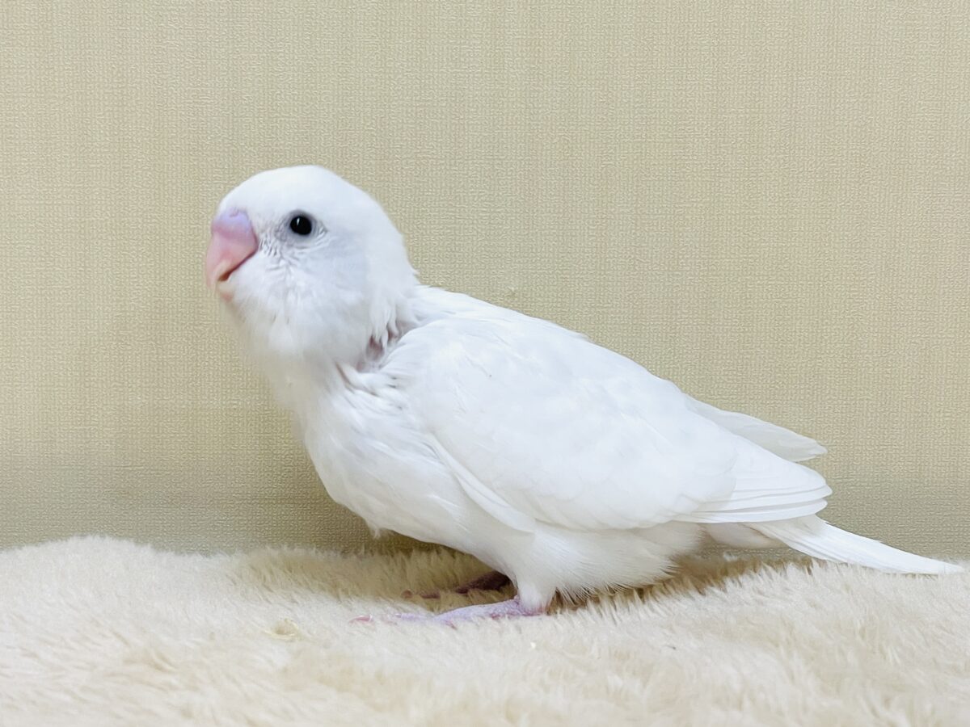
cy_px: 364
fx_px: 1457
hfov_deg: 36.8
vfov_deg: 28.0
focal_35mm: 52
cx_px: 485
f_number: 2
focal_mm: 6
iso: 80
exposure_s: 1/99
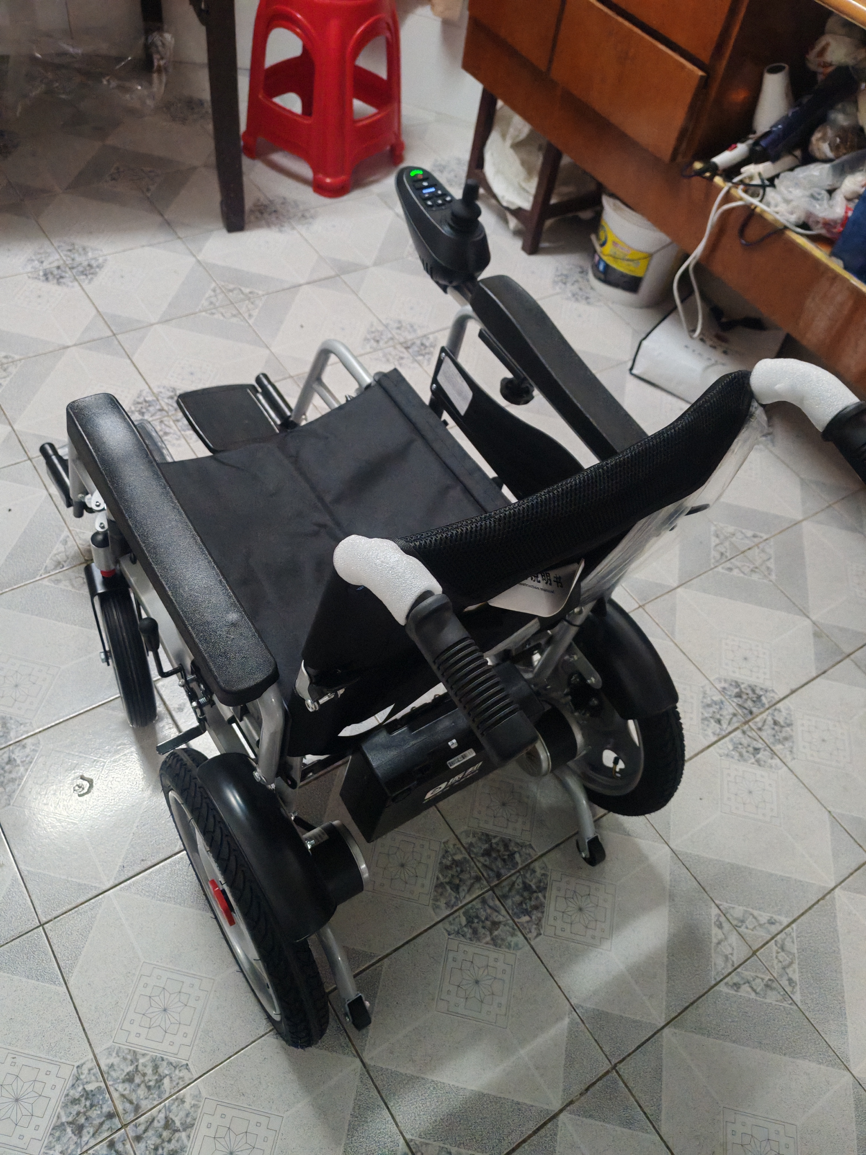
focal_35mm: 27
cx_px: 433
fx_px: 901
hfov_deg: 51.4
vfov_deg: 65.3
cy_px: 578
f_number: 1.95
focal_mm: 5.52
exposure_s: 1/50
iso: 1250
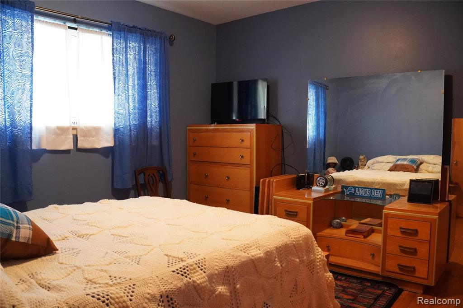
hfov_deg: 67.4
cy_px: 154
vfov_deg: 47.9
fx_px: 347
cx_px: 232
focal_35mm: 27
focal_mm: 18
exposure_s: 1/30
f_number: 6.3
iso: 3200
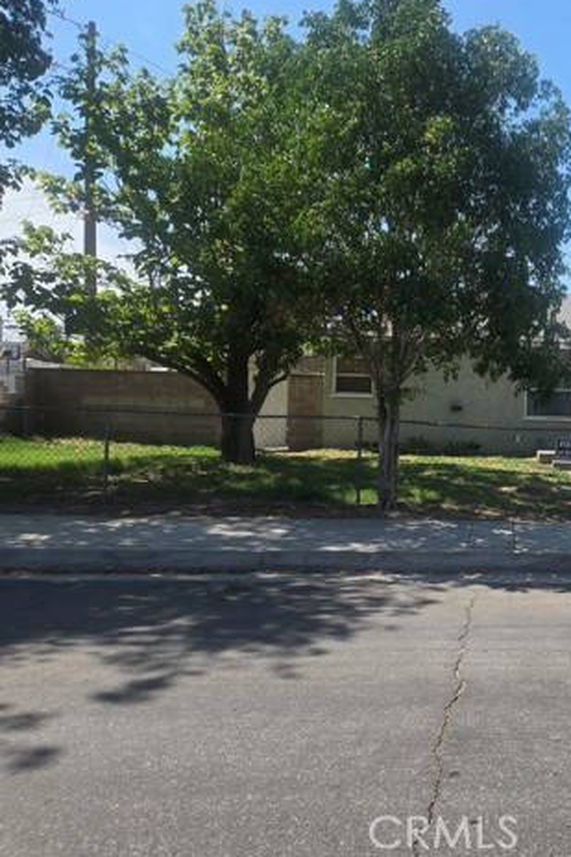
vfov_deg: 57.2
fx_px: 786
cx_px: 532
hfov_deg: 36.9
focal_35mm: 33
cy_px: 416
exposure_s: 1/1406
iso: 25
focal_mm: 5.4
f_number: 1.8
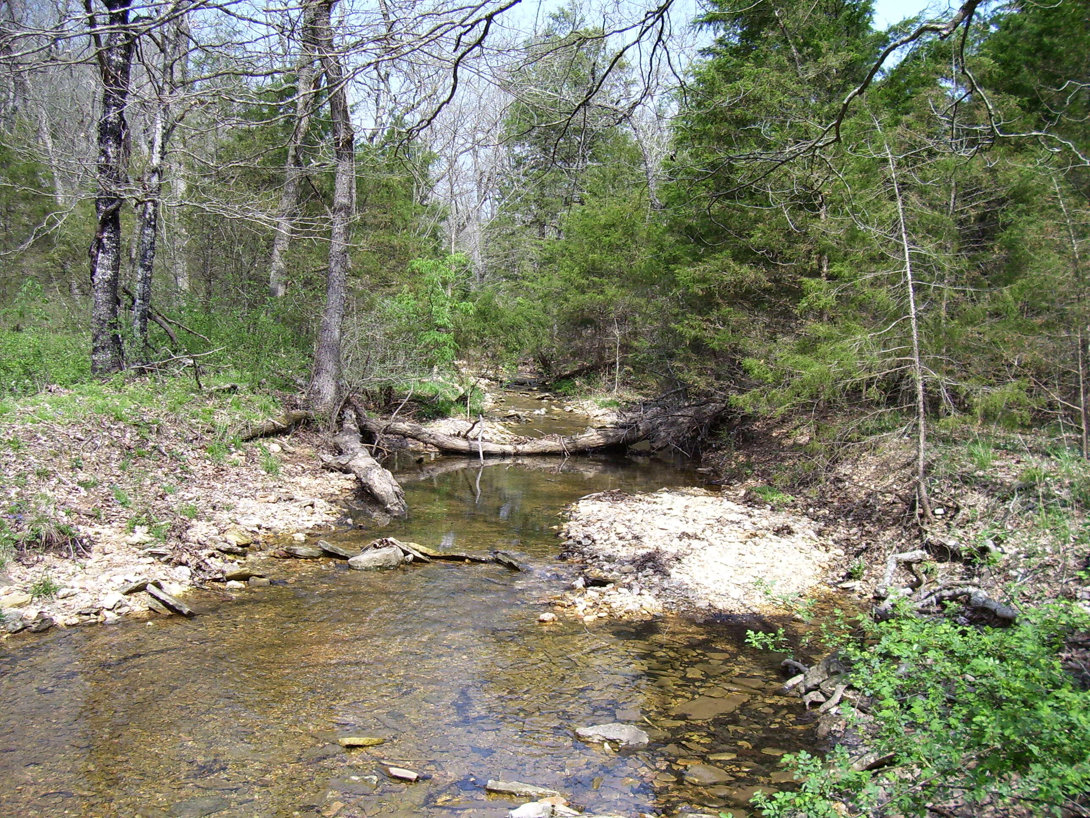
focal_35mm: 34
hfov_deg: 54.0
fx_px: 1071
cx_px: 545
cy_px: 409
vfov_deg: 41.8
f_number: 2.7
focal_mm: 5.6
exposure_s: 1/750
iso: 80
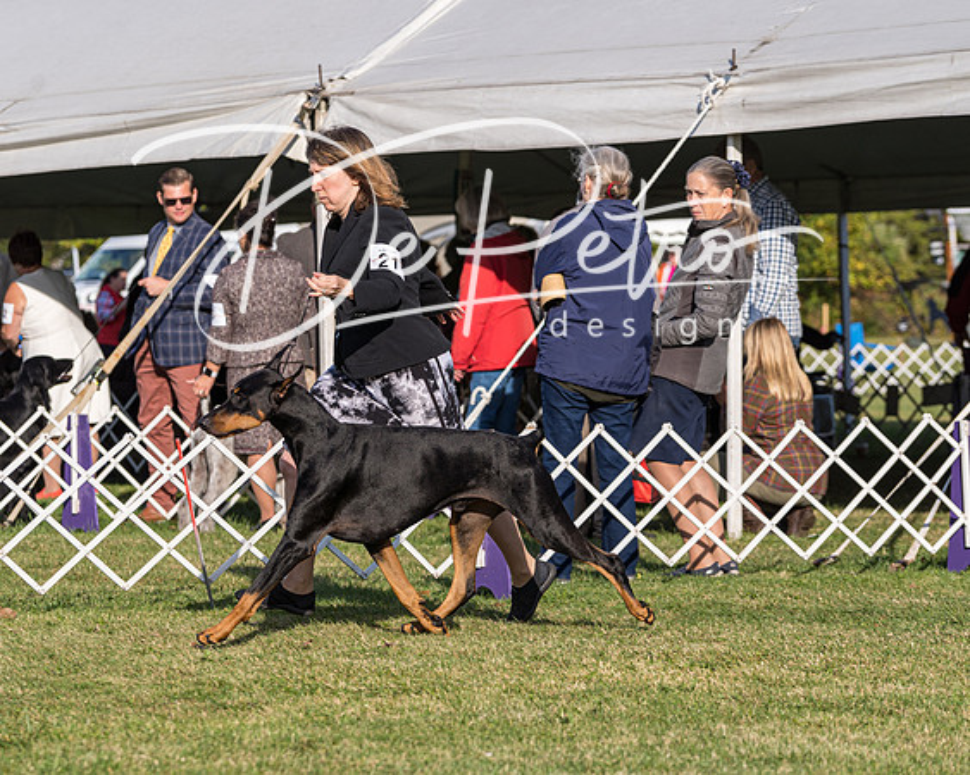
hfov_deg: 12.2
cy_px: 388
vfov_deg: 9.7
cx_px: 485
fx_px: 4557
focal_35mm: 159
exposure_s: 1/1000
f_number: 5.6
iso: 250
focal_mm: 141
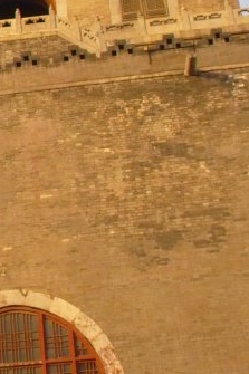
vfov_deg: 27.0
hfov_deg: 17.7
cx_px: -36
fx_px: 768
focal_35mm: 74
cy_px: 100
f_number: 10
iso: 400
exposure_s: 1/250
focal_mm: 18
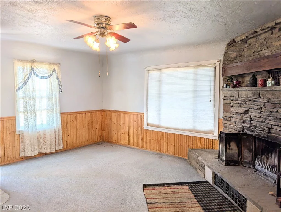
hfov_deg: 71.5
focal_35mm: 24
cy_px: 106
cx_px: 140
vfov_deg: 56.9
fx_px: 195
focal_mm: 6.9
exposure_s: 1/40
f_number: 1.68
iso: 36
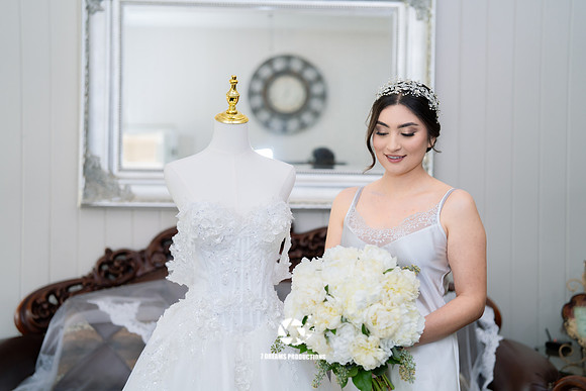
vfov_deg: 27.0
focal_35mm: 50
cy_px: 196
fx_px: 814
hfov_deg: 39.6
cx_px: 293
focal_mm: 50
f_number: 2
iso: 640
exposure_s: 1/200
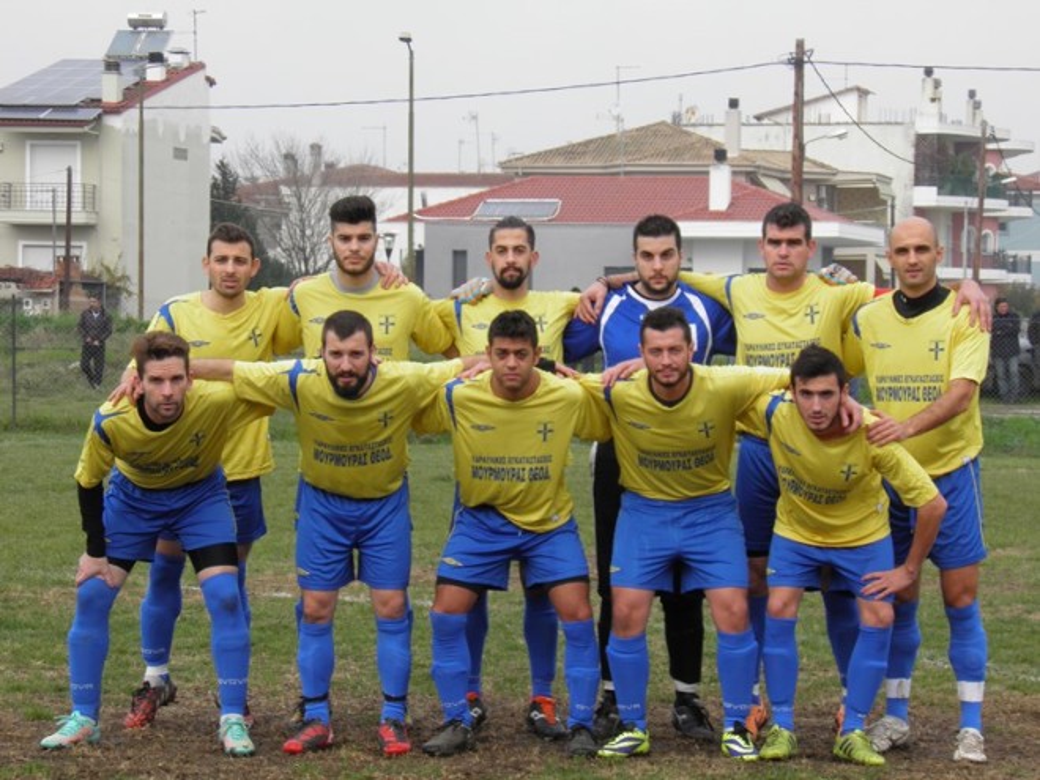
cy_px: 390
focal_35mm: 112
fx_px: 3365
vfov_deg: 13.2
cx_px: 520
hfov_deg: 17.6
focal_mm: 20.2
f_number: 5.6
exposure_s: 1/100
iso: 50
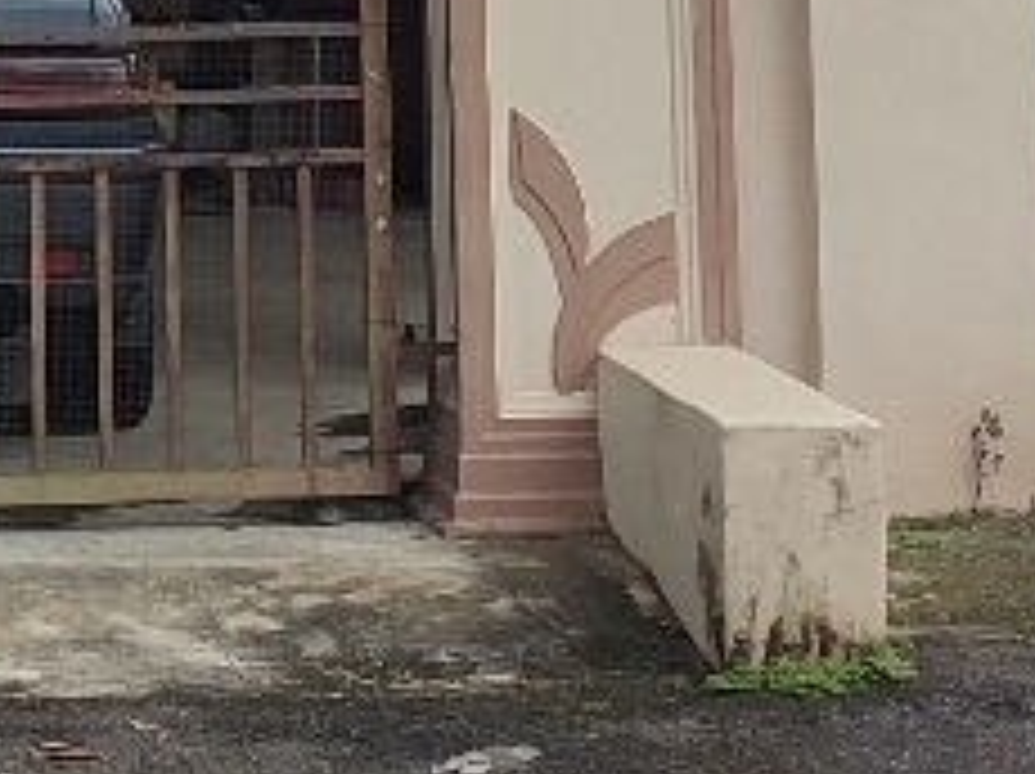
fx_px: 3584
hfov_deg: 14.7
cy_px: -443
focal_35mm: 120
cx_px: -752
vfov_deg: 11.7
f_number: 1.9
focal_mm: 6.04
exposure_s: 1/264
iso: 50
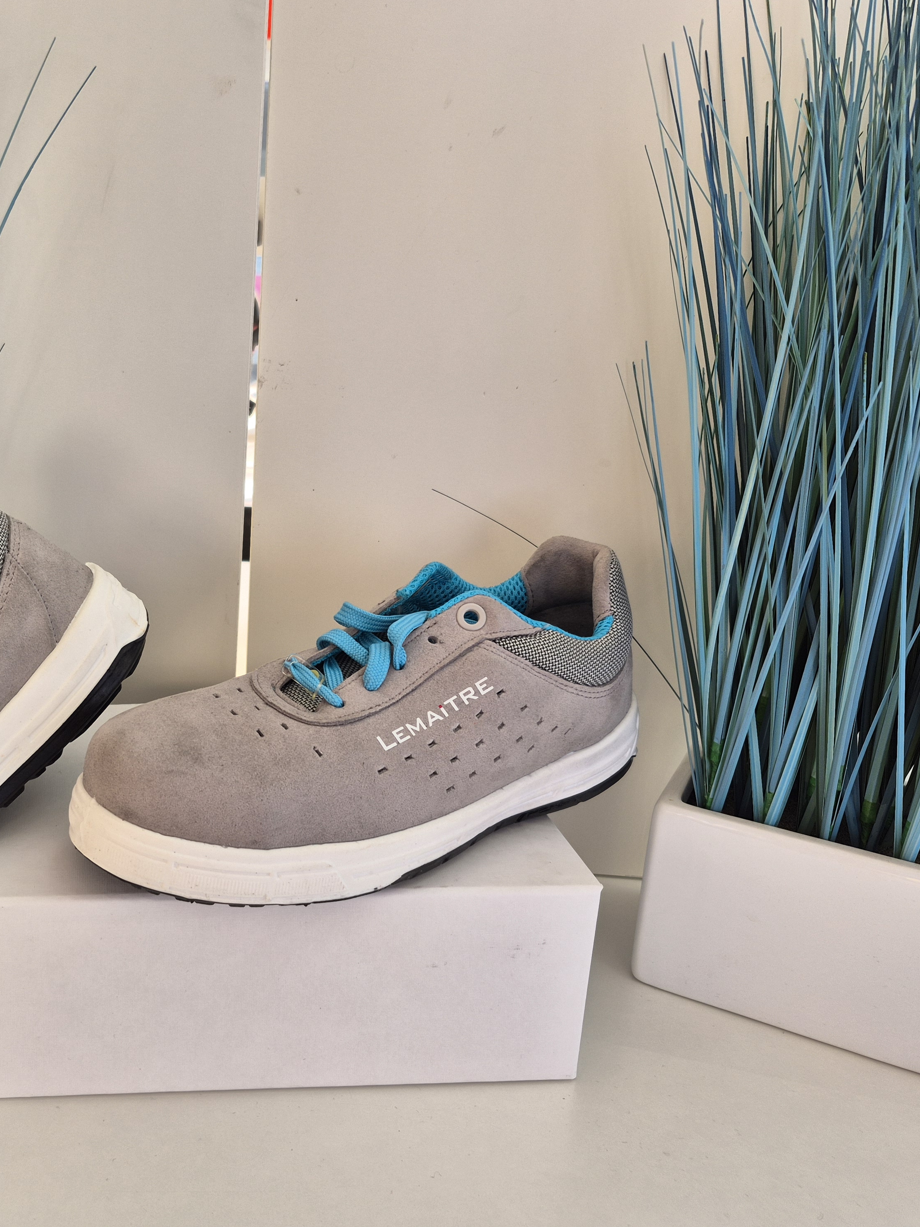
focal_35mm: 31
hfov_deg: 43.6
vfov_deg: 58.4
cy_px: 609
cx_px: 203
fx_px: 1099
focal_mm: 5.4
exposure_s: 1/180
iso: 32
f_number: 1.8
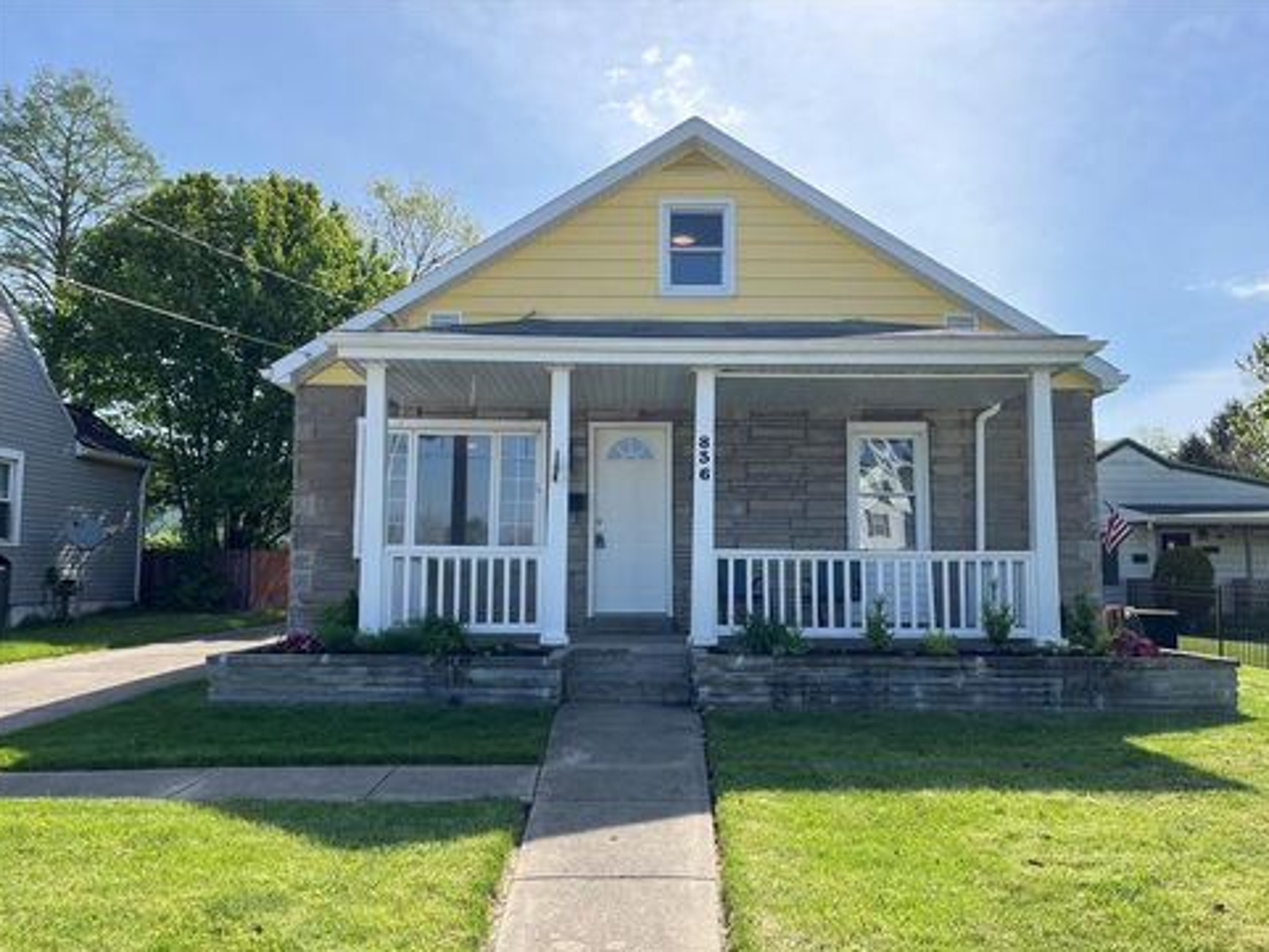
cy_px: 489
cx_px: 646
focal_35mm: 27
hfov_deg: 65.3
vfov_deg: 51.4
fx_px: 990
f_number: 1.6
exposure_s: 1/2410
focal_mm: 5.1
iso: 50
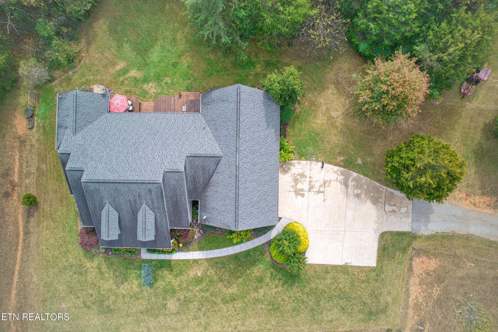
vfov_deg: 57.2
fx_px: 304
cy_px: 166
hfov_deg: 78.6
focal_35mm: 22
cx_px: 249
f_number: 2.8
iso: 140
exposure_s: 1/90
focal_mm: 8.4
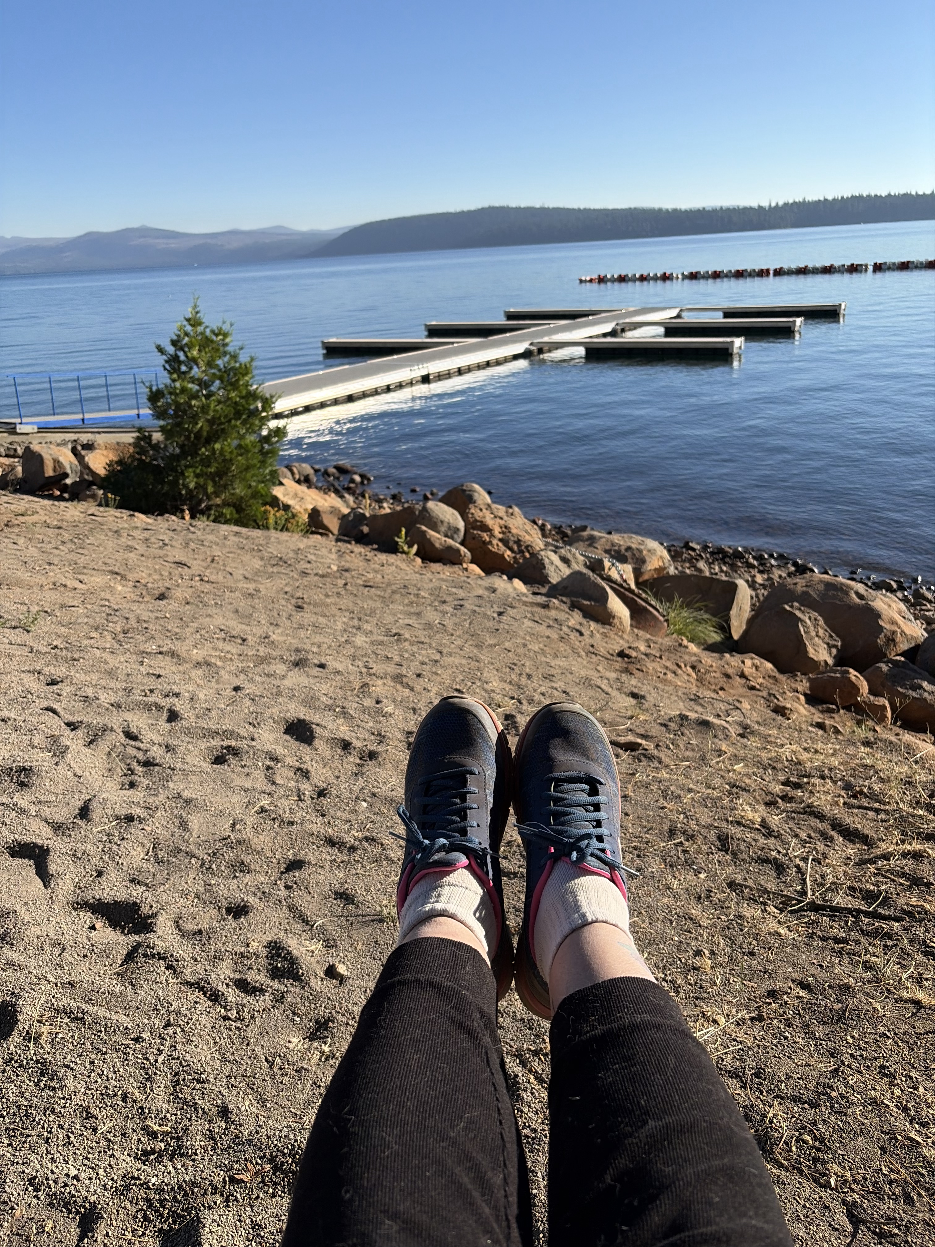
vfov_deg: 67.3
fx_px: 936
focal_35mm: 26
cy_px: 624
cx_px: 468
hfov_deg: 53.1
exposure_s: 1/2985
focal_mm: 5.96
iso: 50
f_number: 1.6
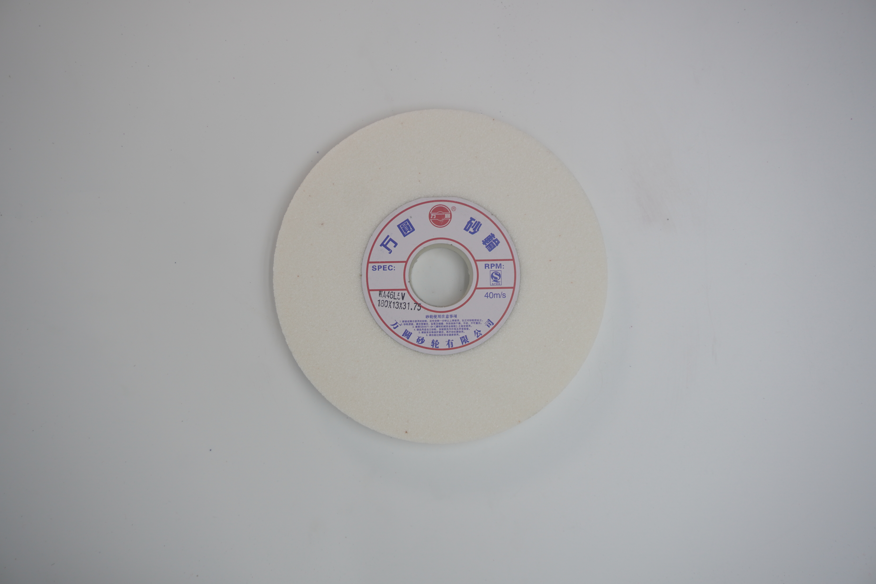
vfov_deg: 29.9
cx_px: 438
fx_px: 1095
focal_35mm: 45
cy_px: 292
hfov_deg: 43.6
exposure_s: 1/125
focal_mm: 30
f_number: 5
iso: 125
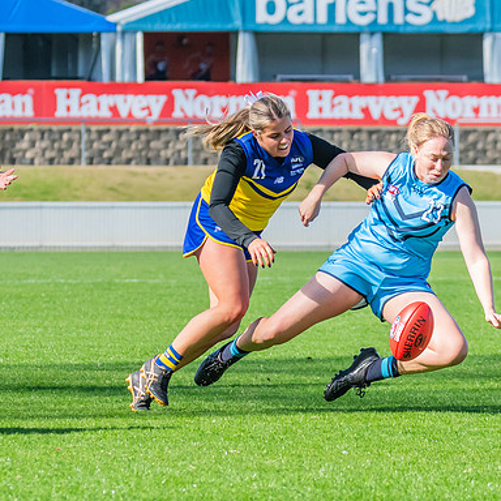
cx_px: 295
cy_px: 211
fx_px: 6304
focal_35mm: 385
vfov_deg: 4.6
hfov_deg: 4.6
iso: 800
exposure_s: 1/1250
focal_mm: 170
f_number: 7.1
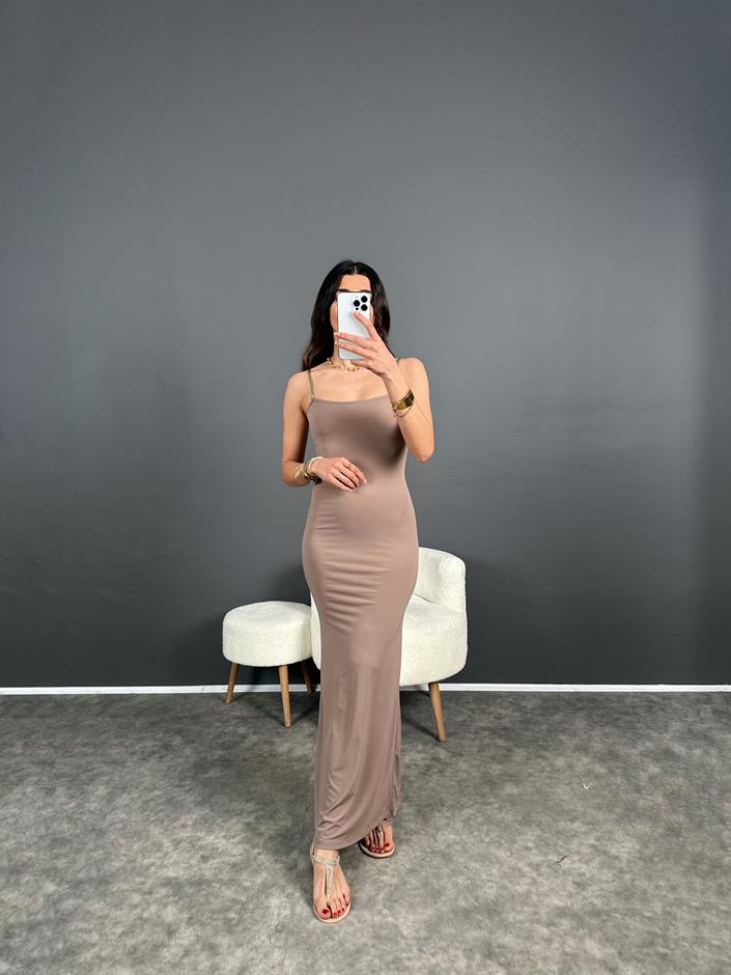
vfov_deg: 71.6
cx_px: 366
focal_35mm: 24
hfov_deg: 56.8
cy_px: 488
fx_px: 676
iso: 125
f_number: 1.78
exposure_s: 1/121
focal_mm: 6.86
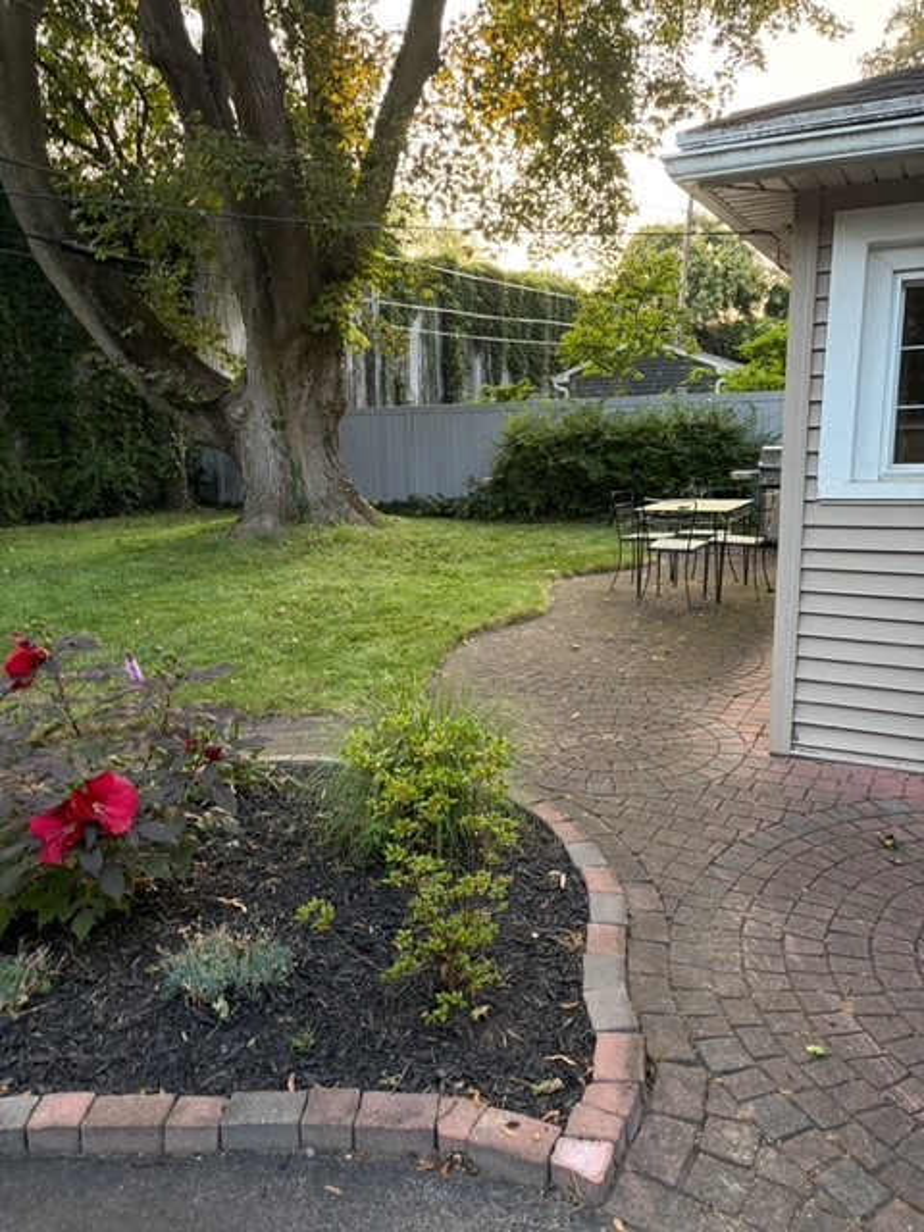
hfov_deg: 53.1
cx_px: 462
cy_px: 616
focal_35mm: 26
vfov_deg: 67.3
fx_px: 925
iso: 125
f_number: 1.6
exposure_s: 1/119
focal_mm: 5.96
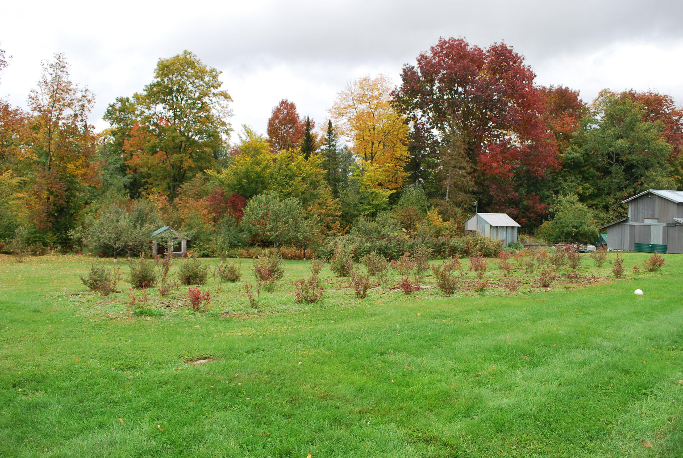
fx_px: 513
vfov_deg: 48.1
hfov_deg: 67.3
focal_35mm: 27
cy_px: 229
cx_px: 342
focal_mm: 18
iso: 100
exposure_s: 1/160
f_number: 6.3
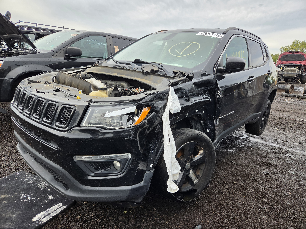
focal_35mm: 23
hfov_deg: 73.9
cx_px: 153
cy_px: 114
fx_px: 203
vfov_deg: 58.9
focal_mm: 5.4
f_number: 1.8
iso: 80
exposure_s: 1/666
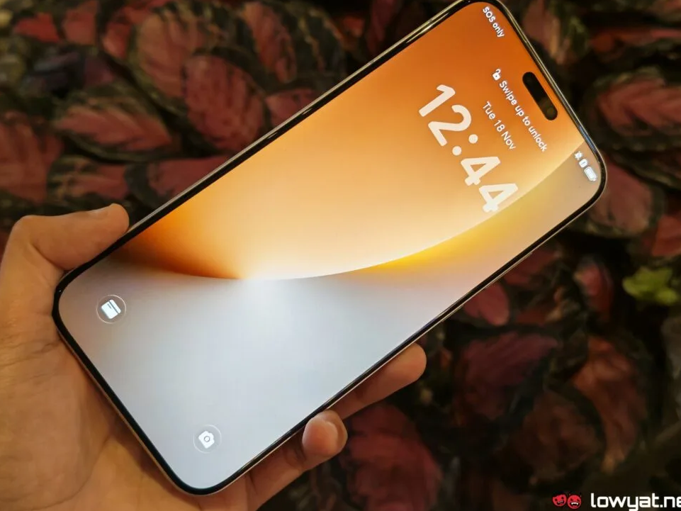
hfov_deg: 38.9
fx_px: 964
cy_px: 247
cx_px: 343
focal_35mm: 49
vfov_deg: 29.7
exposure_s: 1/110
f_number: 1.6
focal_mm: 5.4
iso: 50
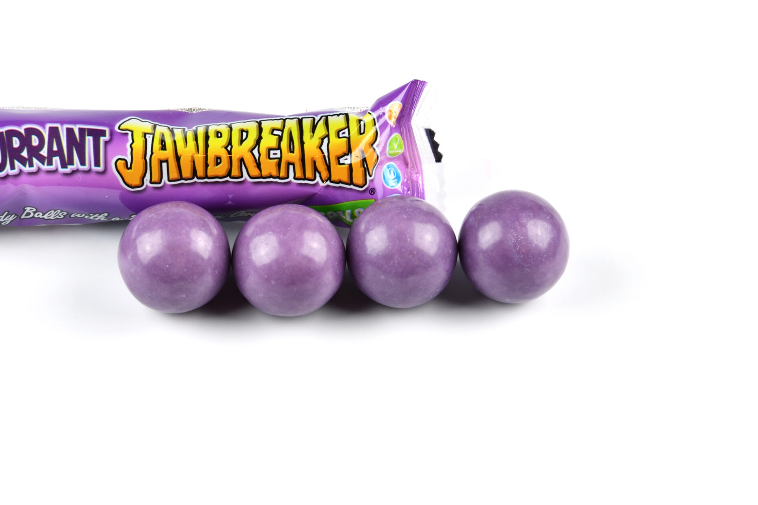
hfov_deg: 9.6
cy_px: 182
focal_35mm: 215
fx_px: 4526
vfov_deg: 6.4
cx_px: 251
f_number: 20
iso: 100
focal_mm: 105
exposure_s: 1/3
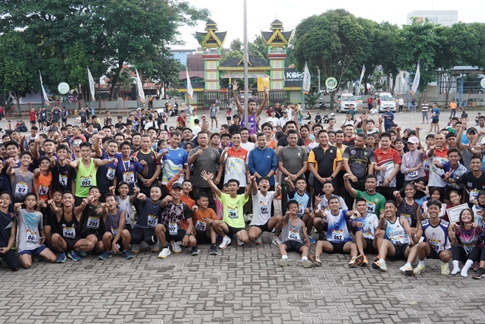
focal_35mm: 42
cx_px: 242
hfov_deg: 46.4
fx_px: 566
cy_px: 162
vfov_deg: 31.9
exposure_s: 1/500
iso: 400
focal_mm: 28
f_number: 4
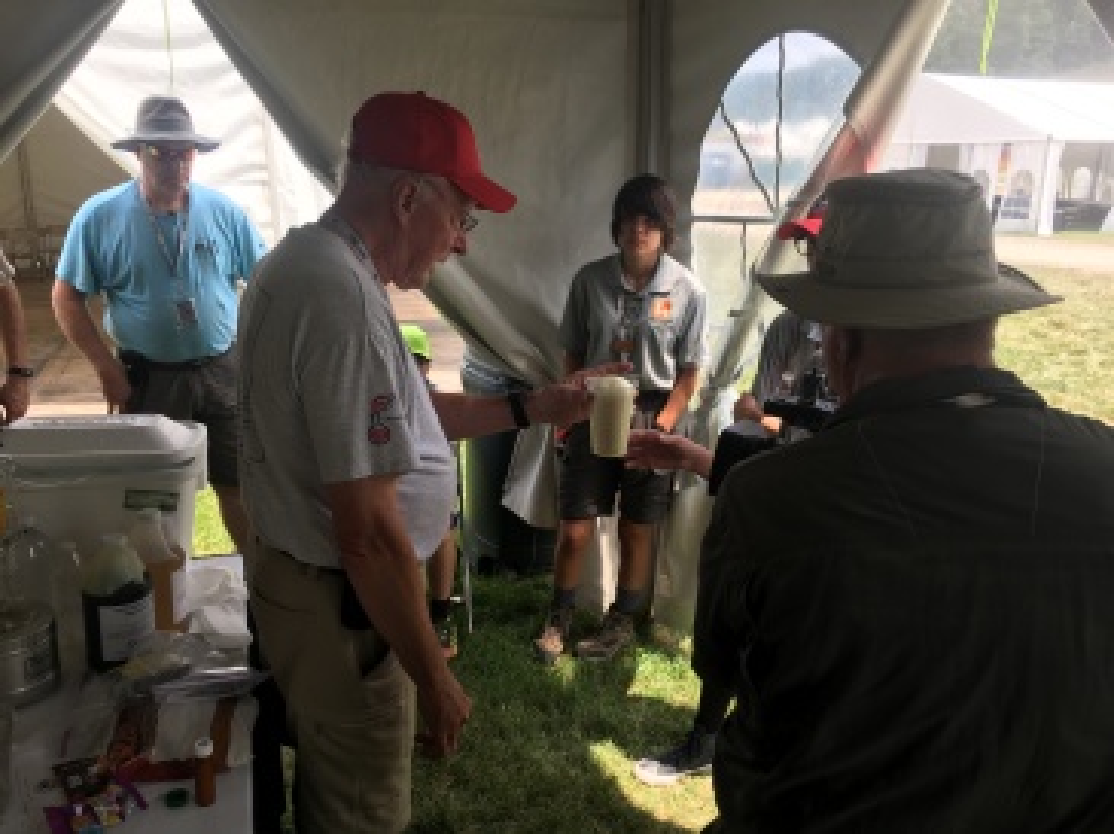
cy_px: 417
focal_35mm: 29
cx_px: 557
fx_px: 933
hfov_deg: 61.7
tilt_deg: -19.0
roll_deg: -1.5
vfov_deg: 48.2
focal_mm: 4.15
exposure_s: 1/366
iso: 25
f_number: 2.2
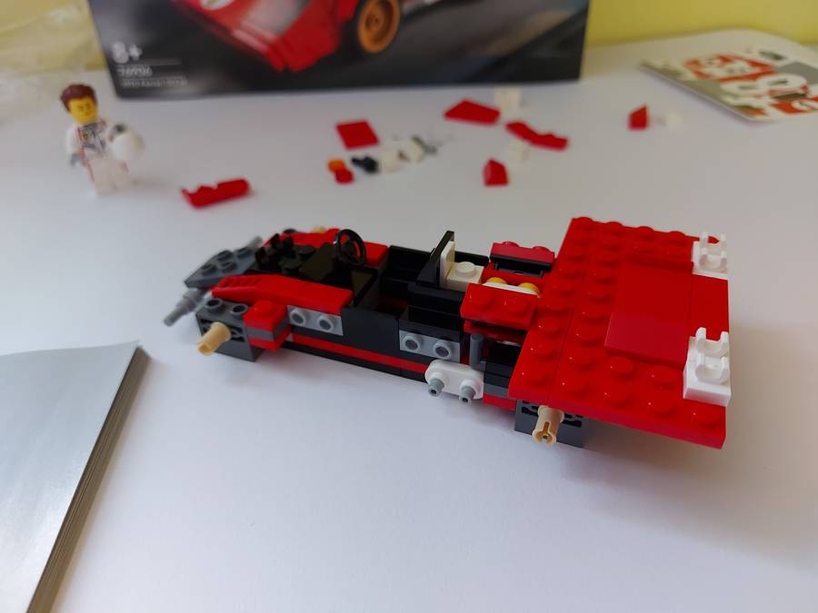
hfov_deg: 71.6
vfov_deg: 56.8
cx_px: 409
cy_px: 306
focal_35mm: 24
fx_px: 567
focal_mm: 5.23
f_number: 1.8
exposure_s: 1/33
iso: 250
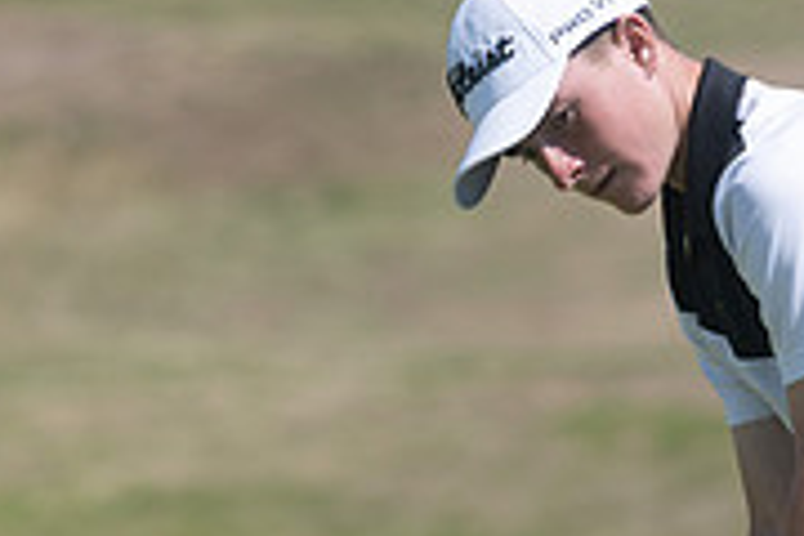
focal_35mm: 1126
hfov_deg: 1.8
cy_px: 974
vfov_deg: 1.2
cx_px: 641
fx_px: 25145
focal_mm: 300
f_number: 5.6
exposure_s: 1/1000
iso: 160
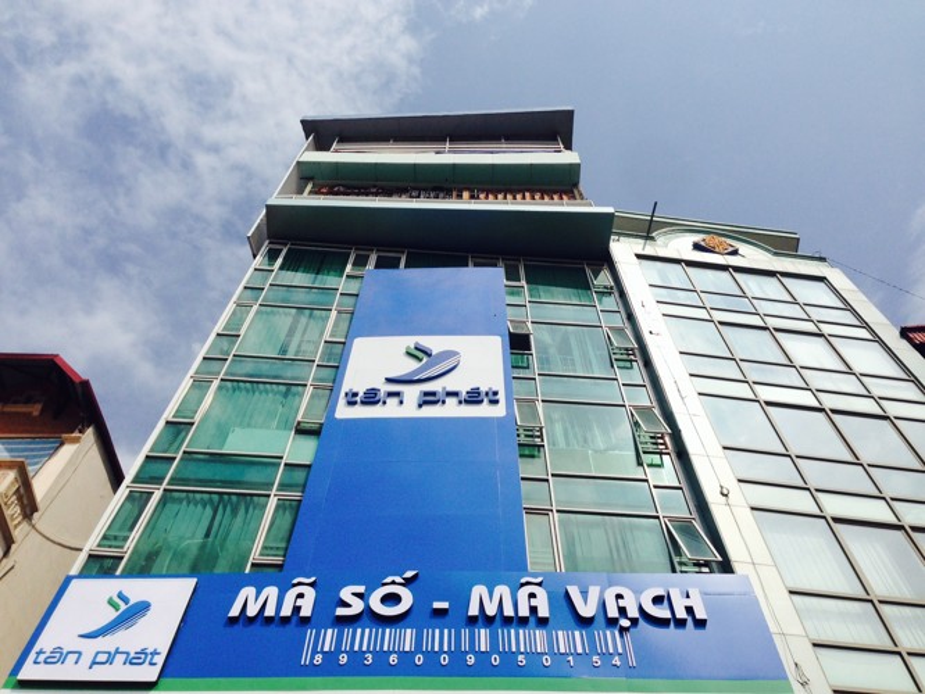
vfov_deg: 43.0
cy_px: 347
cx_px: 462
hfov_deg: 55.3
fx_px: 882
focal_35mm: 33
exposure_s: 1/5435
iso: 50
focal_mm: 4.12
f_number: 2.4
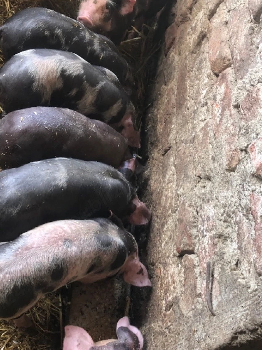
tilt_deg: -47.4
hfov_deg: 32.8
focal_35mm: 44
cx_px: 138
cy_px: 211
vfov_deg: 42.7
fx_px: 444
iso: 40
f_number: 1.8
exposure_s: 1/24
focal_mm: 3.99
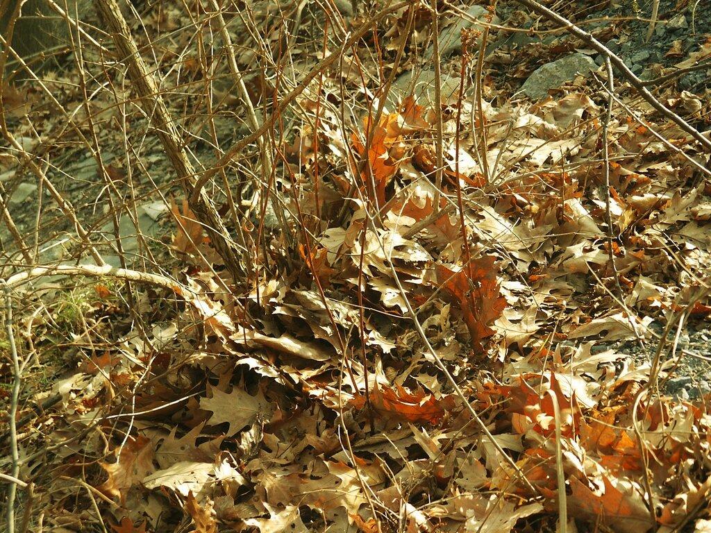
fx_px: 2157
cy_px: 266
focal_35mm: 105
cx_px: 356
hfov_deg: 18.7
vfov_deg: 14.1
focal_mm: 21.44
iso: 64
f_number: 3.6
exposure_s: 1/125
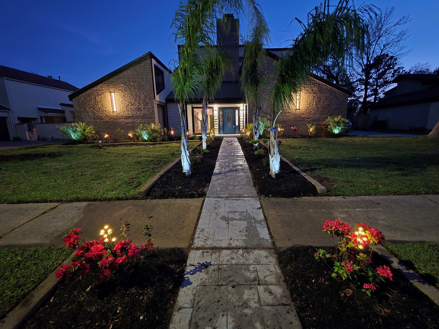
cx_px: 226
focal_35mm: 14
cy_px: 164
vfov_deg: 85.7
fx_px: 178
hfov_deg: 102.0
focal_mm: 2.2
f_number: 1.9
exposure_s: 1/8
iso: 1000
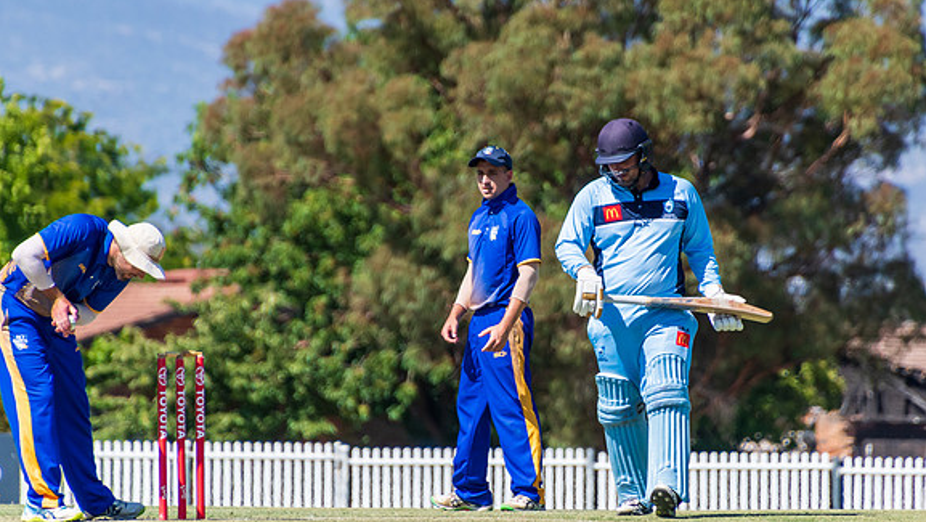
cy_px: 260
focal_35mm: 709
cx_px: 515
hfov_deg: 3.0
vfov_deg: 1.7
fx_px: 17414
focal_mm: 400
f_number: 7.1
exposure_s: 1/1600
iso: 320
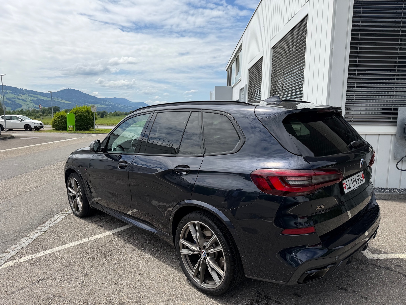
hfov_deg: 71.6
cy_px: 152
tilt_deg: -6.5
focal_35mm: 24
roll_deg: -1.6
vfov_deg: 56.8
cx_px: 203
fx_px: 281
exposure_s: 1/5714
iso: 80
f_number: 1.78
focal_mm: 6.76
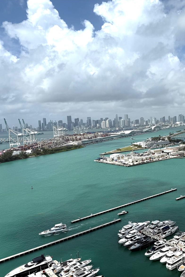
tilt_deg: -4.2
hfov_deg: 36.0
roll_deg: +2.3
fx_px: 262
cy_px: 141
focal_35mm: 34
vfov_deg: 55.8
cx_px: 174
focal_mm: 6.76
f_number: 1.78
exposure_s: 1/11905
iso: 80
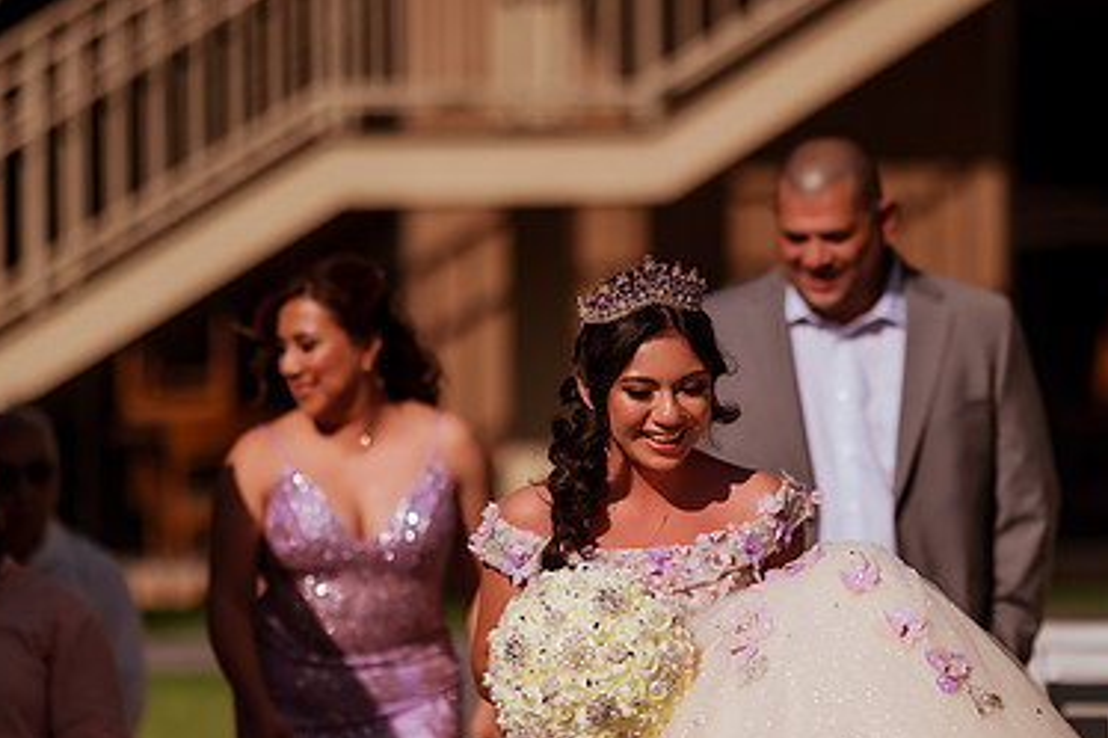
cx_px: 618
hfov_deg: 9.4
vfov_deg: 6.3
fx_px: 6706
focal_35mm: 218
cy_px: 401
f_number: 1.8
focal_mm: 135
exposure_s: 1/8000
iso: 50
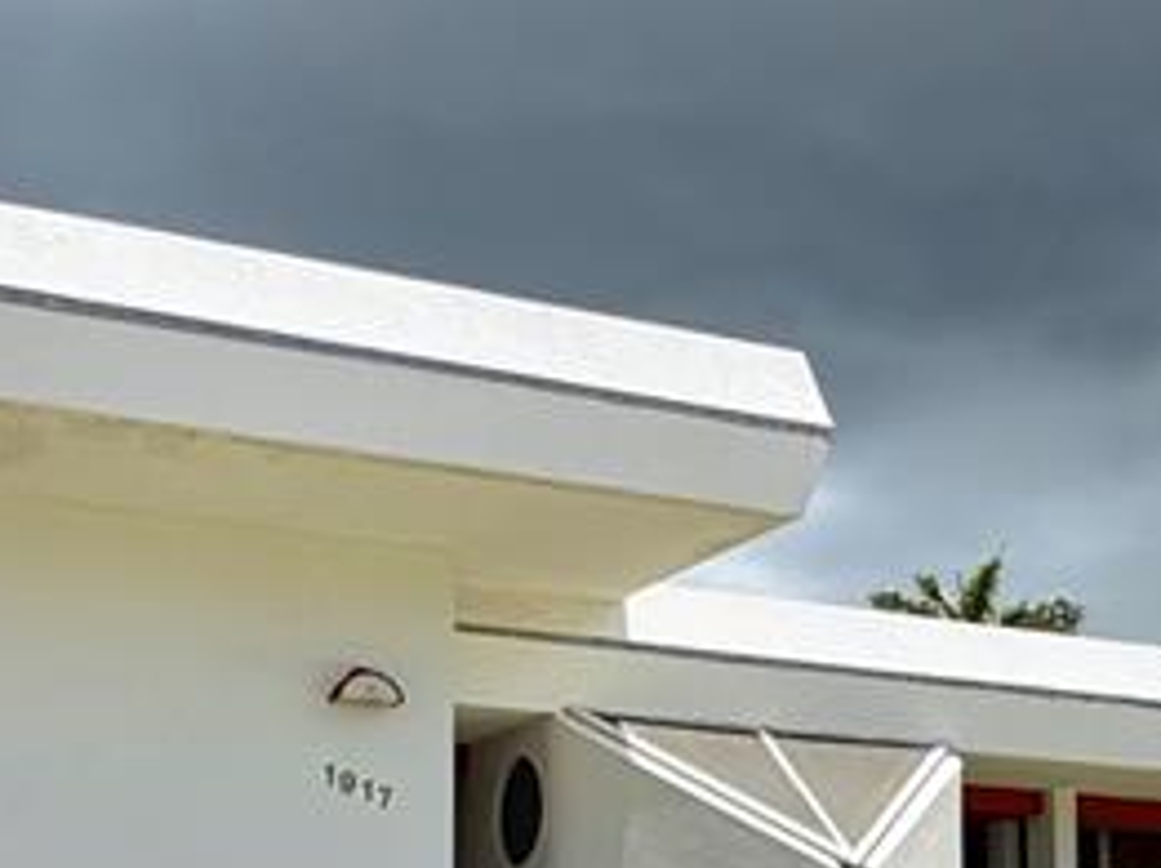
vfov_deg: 24.9
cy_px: 921
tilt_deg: +4.7
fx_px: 1842
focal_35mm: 55
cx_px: 409
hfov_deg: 34.7
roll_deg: -0.7
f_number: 2.2
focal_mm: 2.22
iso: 20
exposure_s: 1/1033
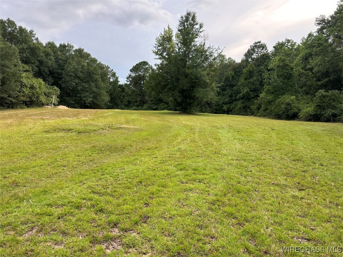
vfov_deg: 56.8
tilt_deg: -6.8
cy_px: 128
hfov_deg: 71.6
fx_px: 238
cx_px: 172
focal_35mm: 24
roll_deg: +1.6
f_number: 1.78
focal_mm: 6.86
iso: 80
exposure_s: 1/503
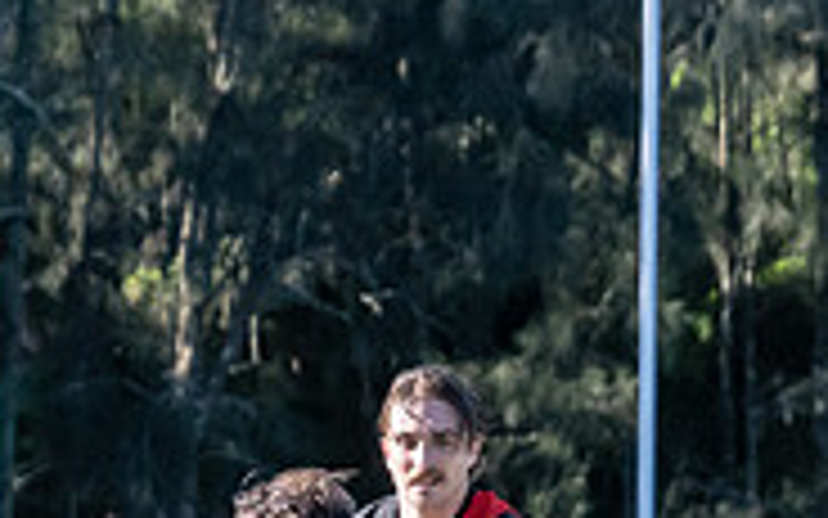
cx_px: 125
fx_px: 14104
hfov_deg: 3.4
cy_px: 900
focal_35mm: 625
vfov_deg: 2.1
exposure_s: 1/2500
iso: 800
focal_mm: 116
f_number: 6.3
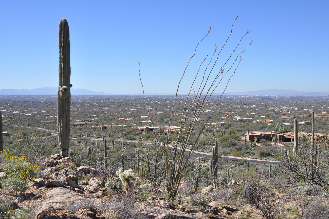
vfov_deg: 36.8
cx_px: 164
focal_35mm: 36
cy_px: 110
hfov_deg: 53.2
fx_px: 329
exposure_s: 1/320
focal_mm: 24
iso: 200
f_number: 9
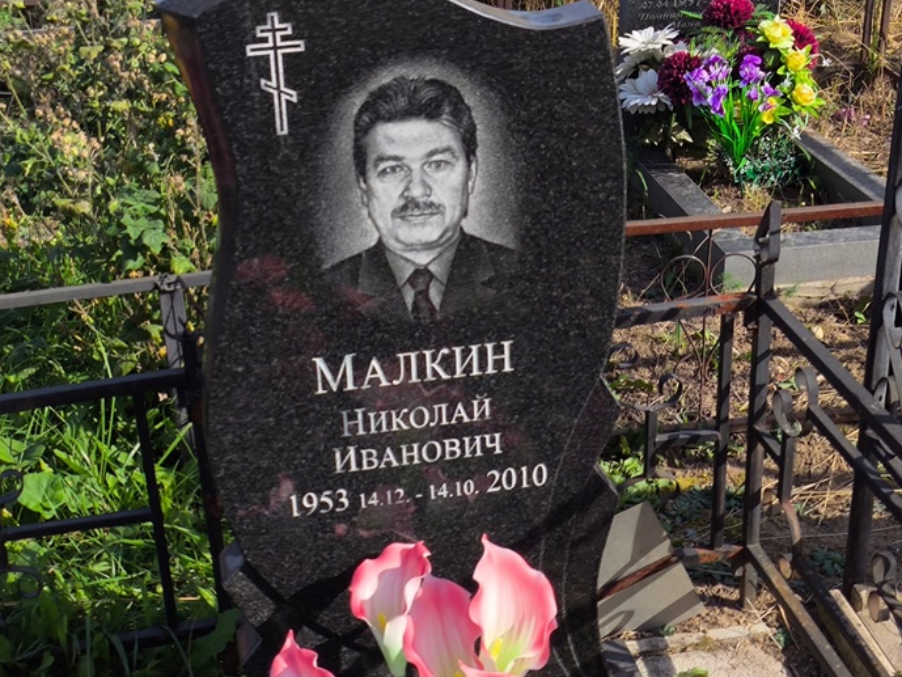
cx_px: 391
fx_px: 1512
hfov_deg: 33.2
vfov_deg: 25.2
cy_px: 363
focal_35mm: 58
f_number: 1.7
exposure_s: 1/1544
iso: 50
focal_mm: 4.71
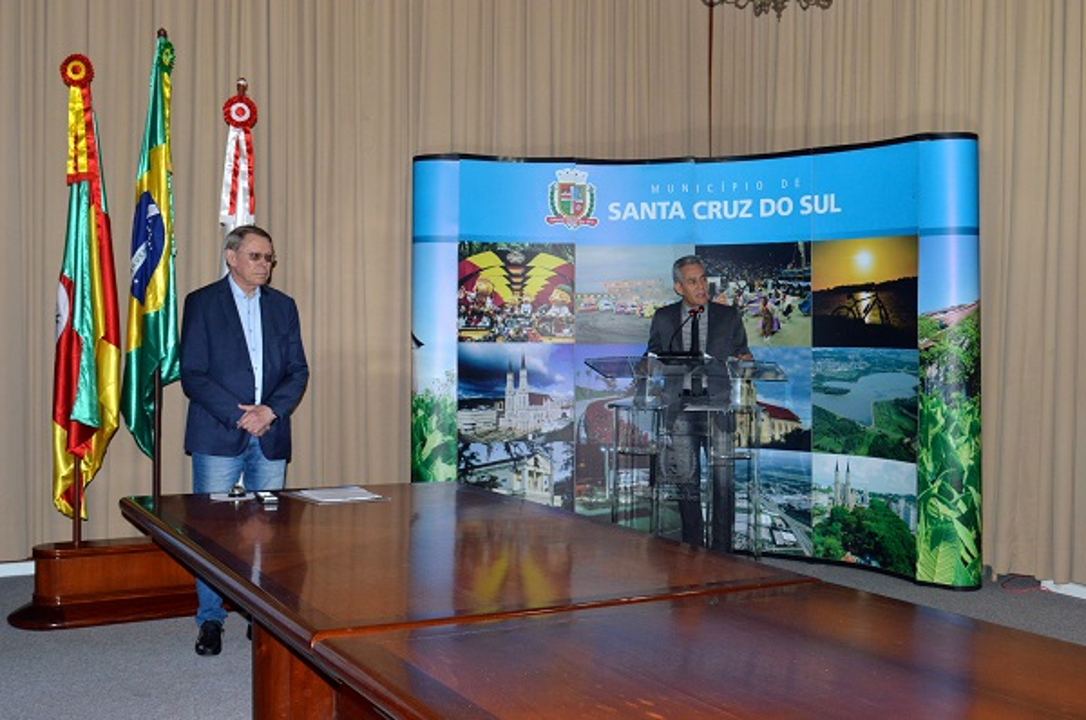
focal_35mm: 40
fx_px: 1220
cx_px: 543
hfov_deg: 48.0
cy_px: 360
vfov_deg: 32.9
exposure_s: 1/160
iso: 800
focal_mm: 27
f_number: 7.1
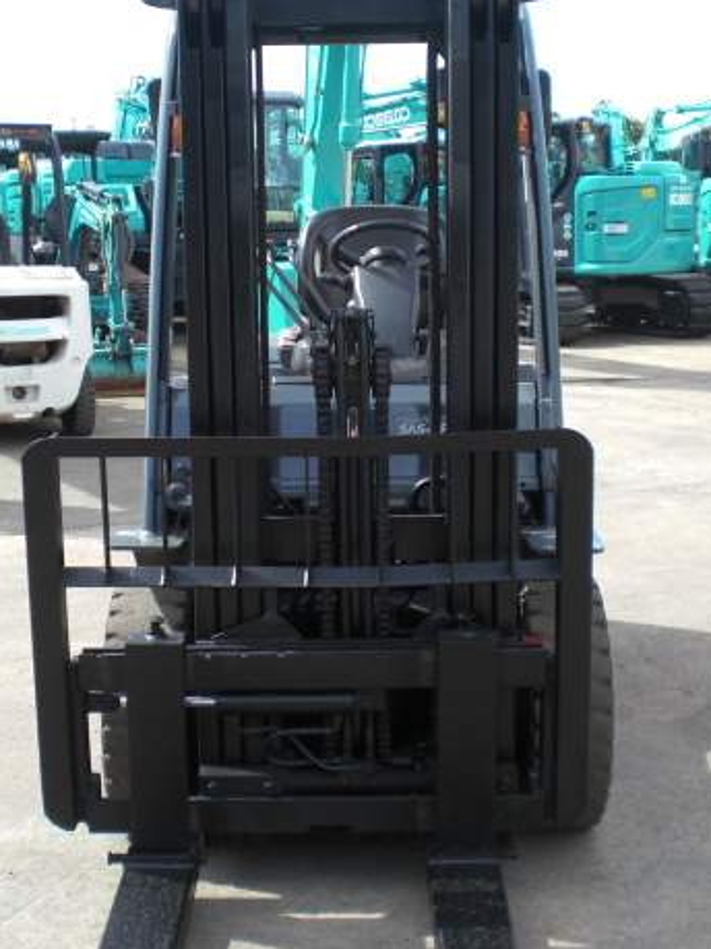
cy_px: 459
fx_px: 1452
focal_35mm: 53
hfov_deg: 27.5
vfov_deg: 36.2
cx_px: 327
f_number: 3.1
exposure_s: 1/320
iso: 64
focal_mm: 6.3
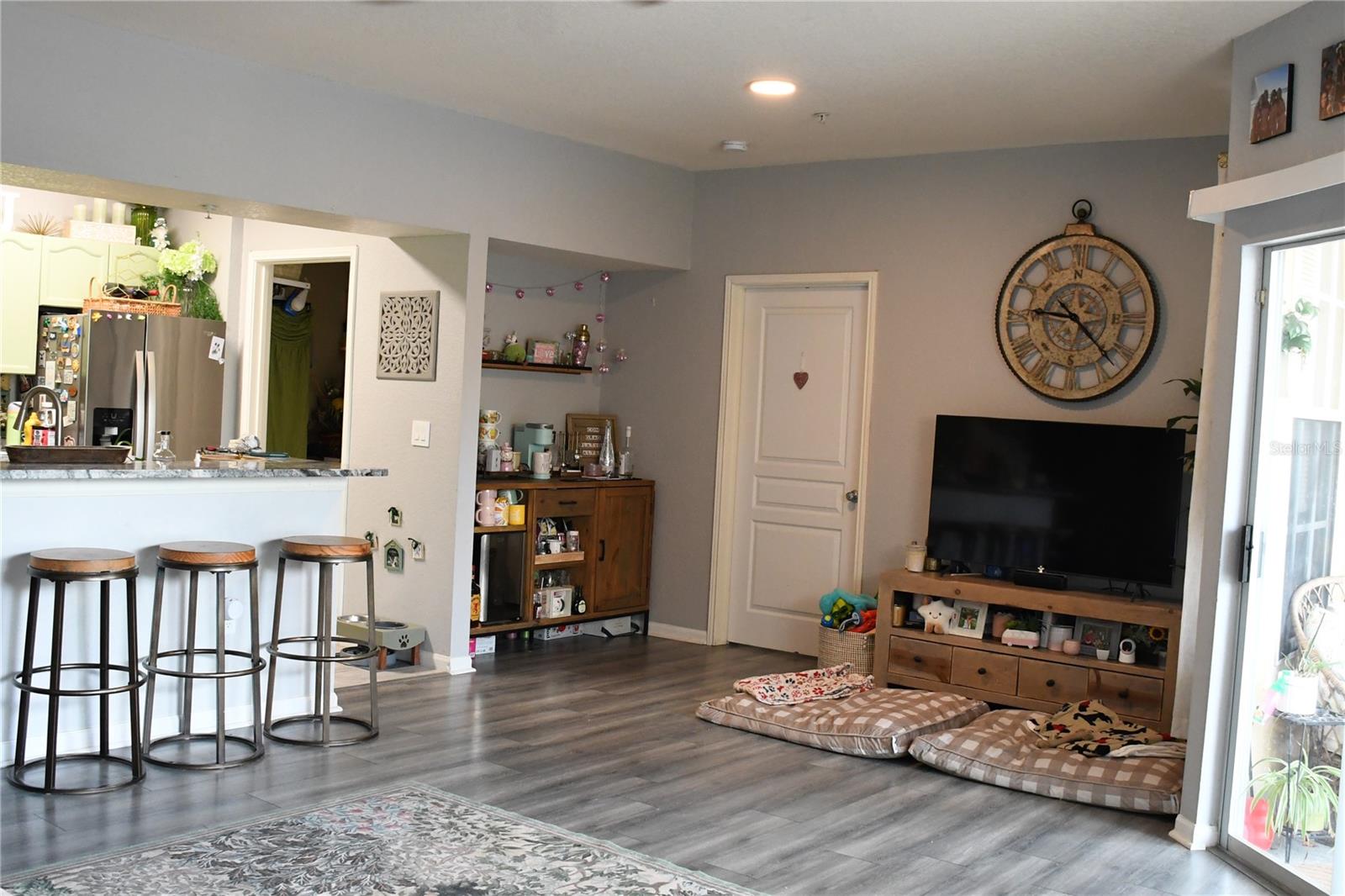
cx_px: 672
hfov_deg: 53.1
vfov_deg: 36.9
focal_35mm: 36
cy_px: 448
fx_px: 1345
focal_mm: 18
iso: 2000
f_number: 5
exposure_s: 1/80
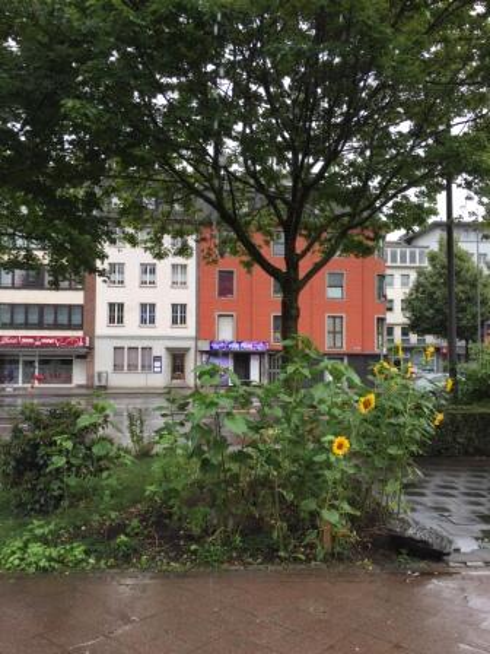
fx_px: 547
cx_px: 245
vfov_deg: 61.7
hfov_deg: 48.2
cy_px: 327
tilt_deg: +3.4
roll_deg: -0.9
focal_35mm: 29
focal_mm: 4.15
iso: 32
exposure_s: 1/425
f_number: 2.2
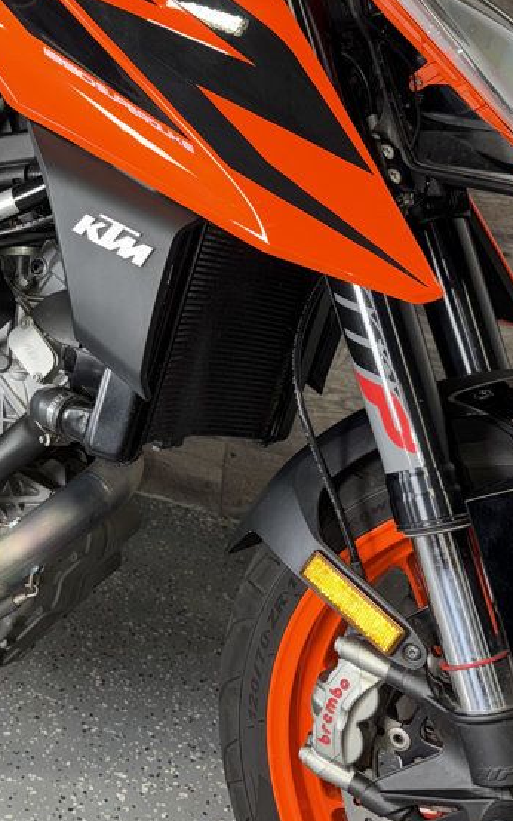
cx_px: 33
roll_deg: -1.9
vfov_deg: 42.4
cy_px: 314
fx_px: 1052
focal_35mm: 47
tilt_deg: -12.5
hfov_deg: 26.3
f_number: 1.78
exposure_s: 1/20
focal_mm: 6.76
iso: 64
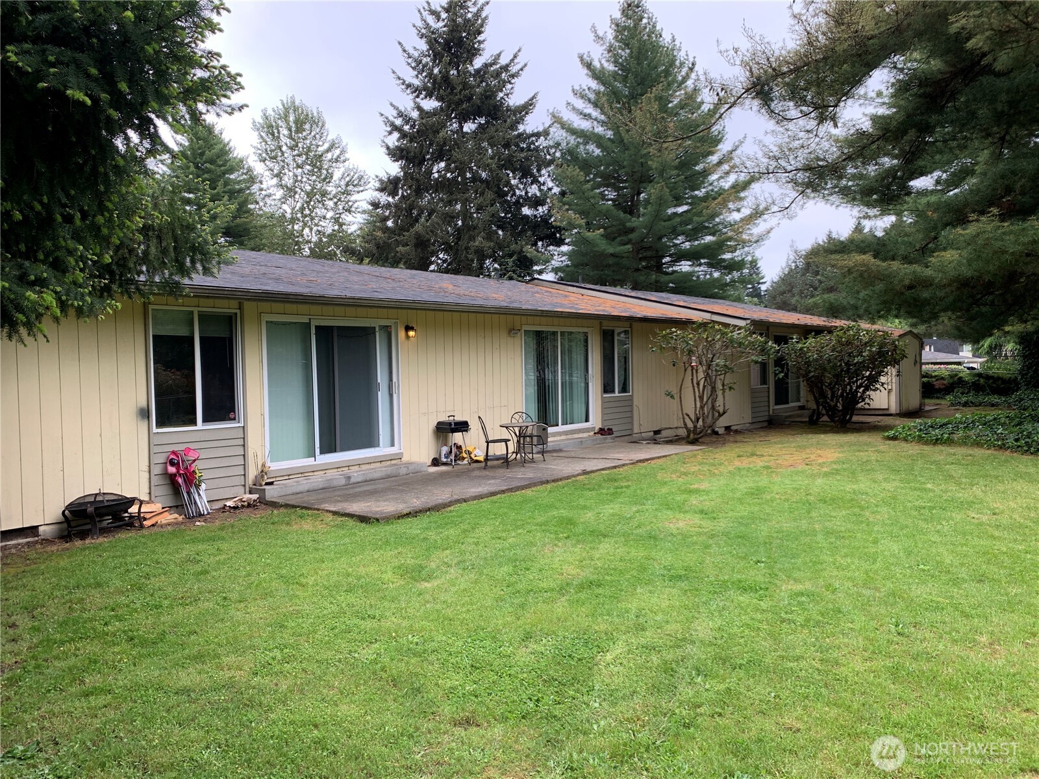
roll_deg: +1.7
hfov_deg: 67.3
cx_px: 520
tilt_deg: -1.7
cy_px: 390
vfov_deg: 53.1
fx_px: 780
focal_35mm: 26
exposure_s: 1/319
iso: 25
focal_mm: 4.25
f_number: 1.8
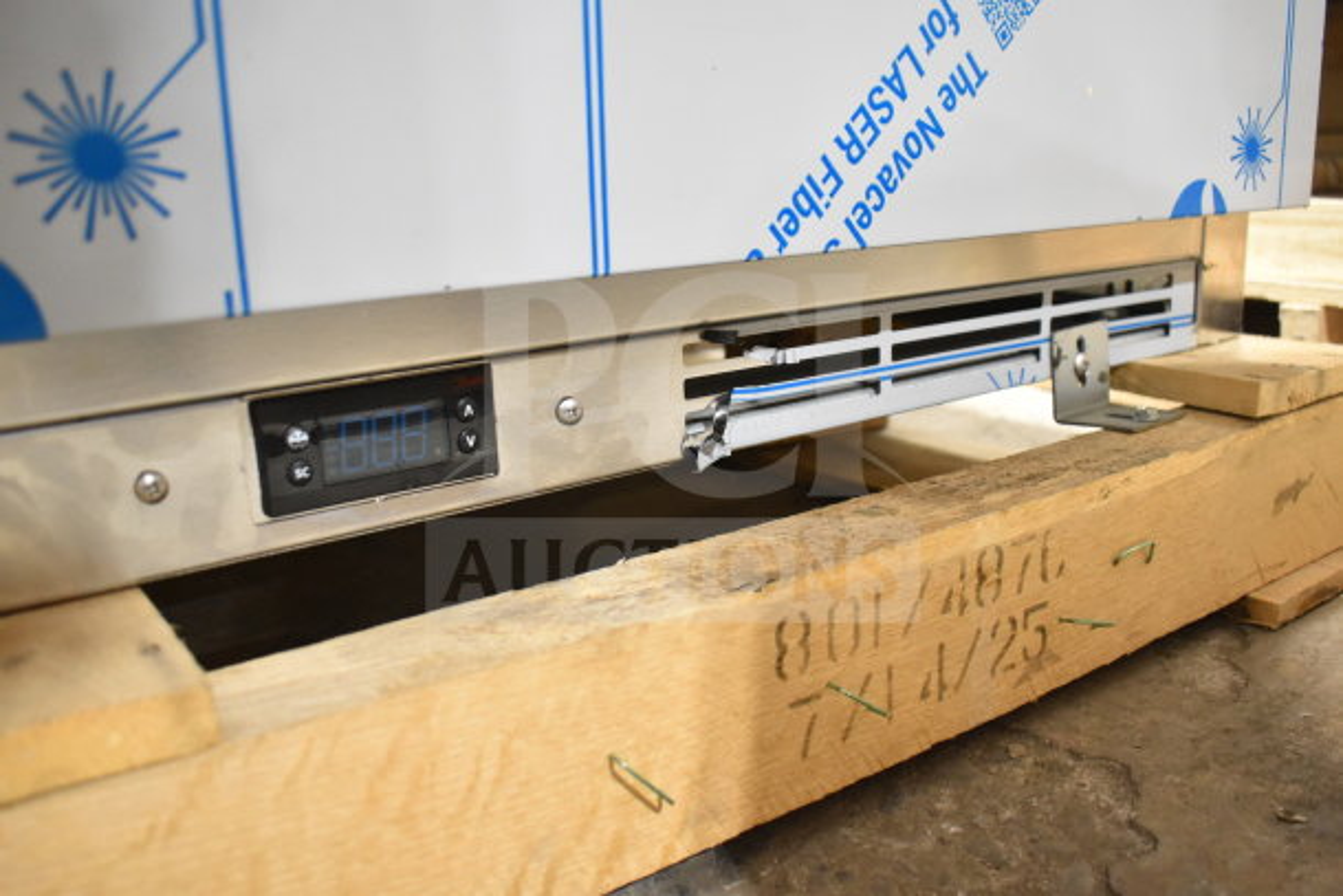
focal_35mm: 32
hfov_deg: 59.5
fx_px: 1175
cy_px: 448
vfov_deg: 41.7
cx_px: 672
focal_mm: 21
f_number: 3.8
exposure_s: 1/30
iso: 2000
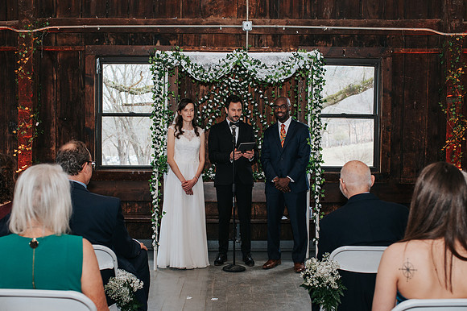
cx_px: 228
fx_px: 572
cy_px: 169
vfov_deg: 30.4
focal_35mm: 44
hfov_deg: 44.4
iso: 1000
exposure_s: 1/200
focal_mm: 35
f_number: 3.2
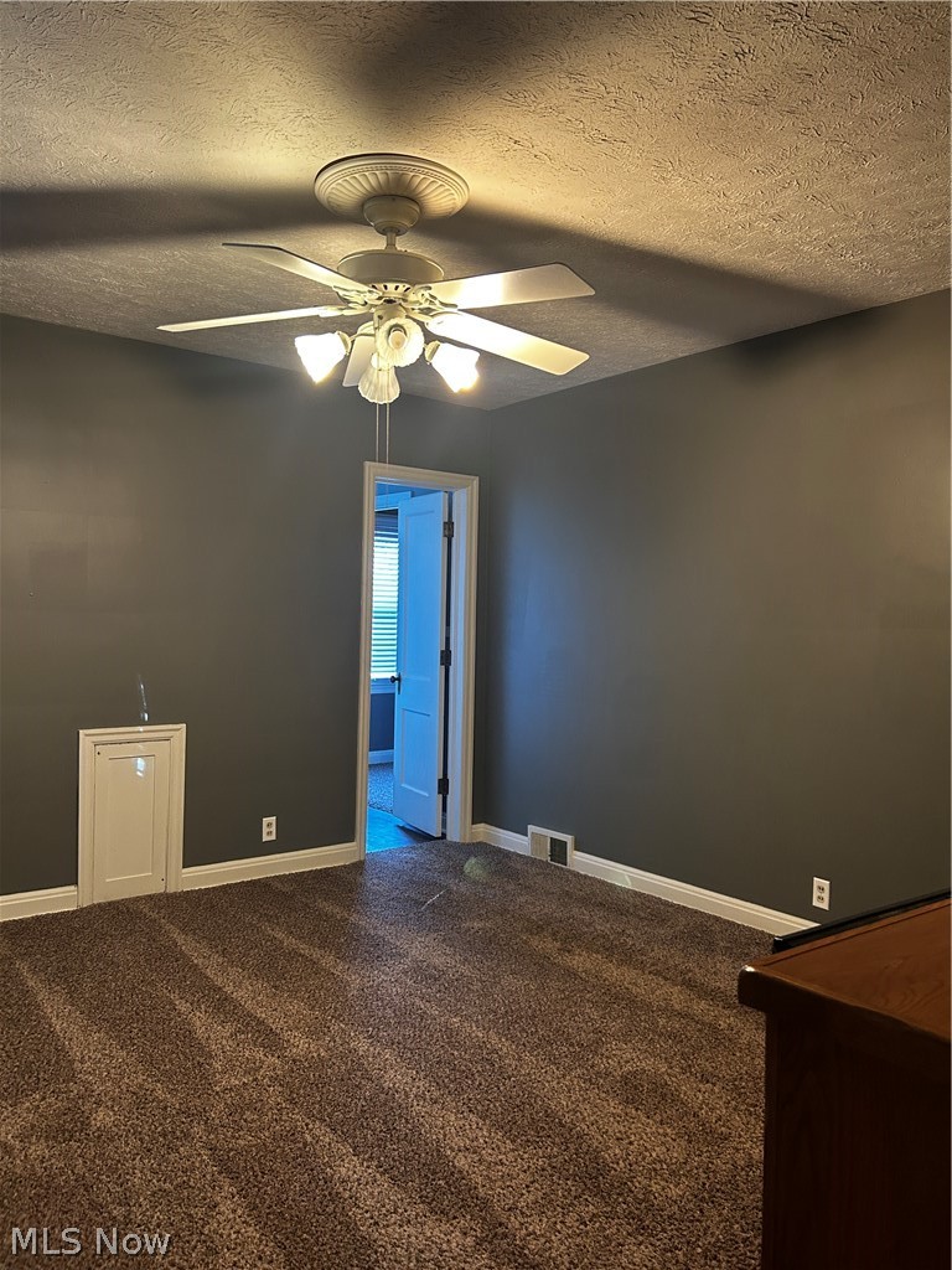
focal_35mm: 26
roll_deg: -1.9
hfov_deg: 53.1
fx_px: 953
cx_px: 476
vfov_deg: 67.3
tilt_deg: -0.6
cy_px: 635
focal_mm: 5.7
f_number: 1.5
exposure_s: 1/60
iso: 250
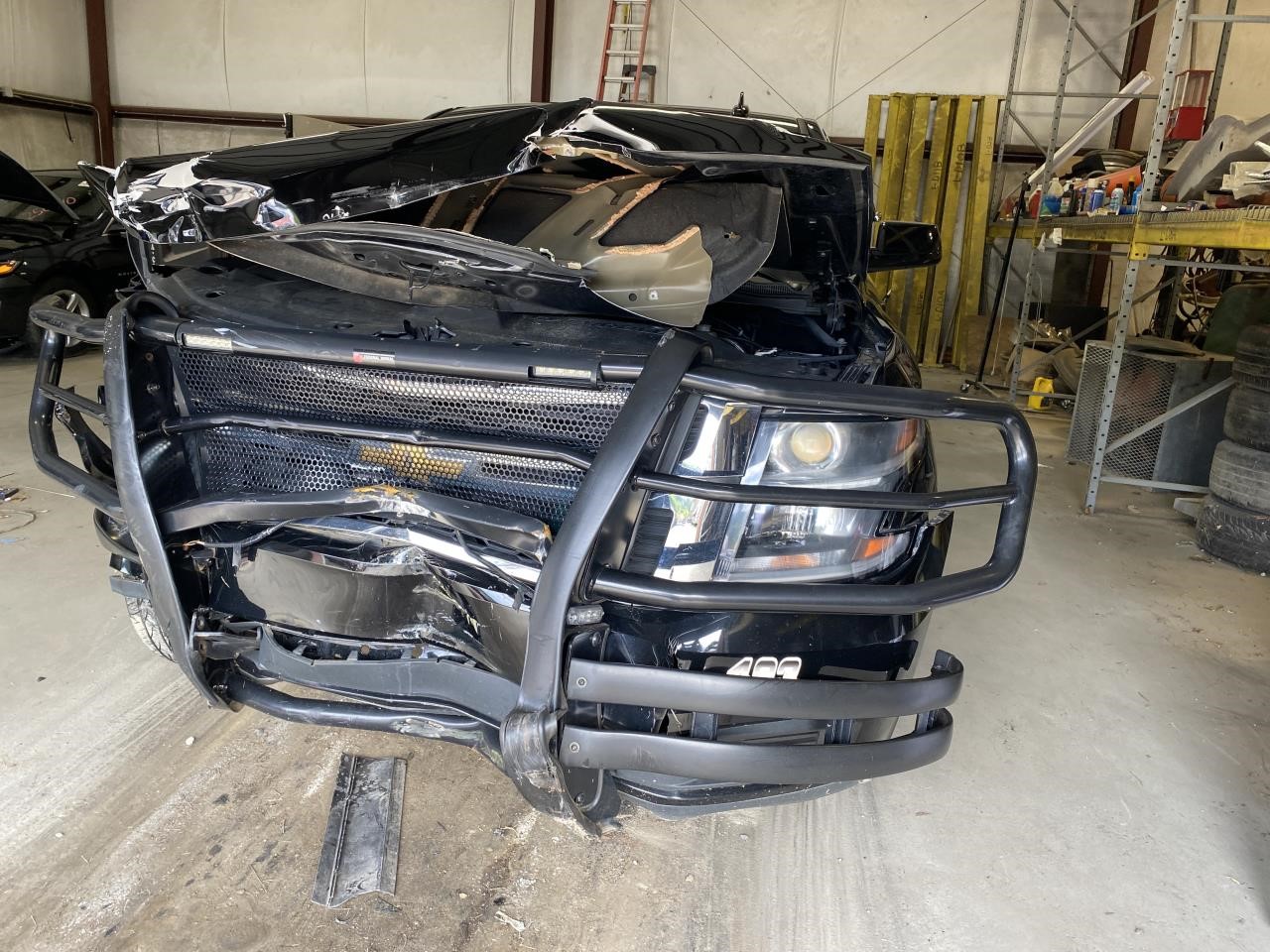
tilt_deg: -15.3
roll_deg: -5.1
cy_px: 476
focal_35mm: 26
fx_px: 954
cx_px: 635
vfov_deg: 53.1
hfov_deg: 67.3
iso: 100
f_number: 1.8
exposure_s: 1/121
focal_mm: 4.25
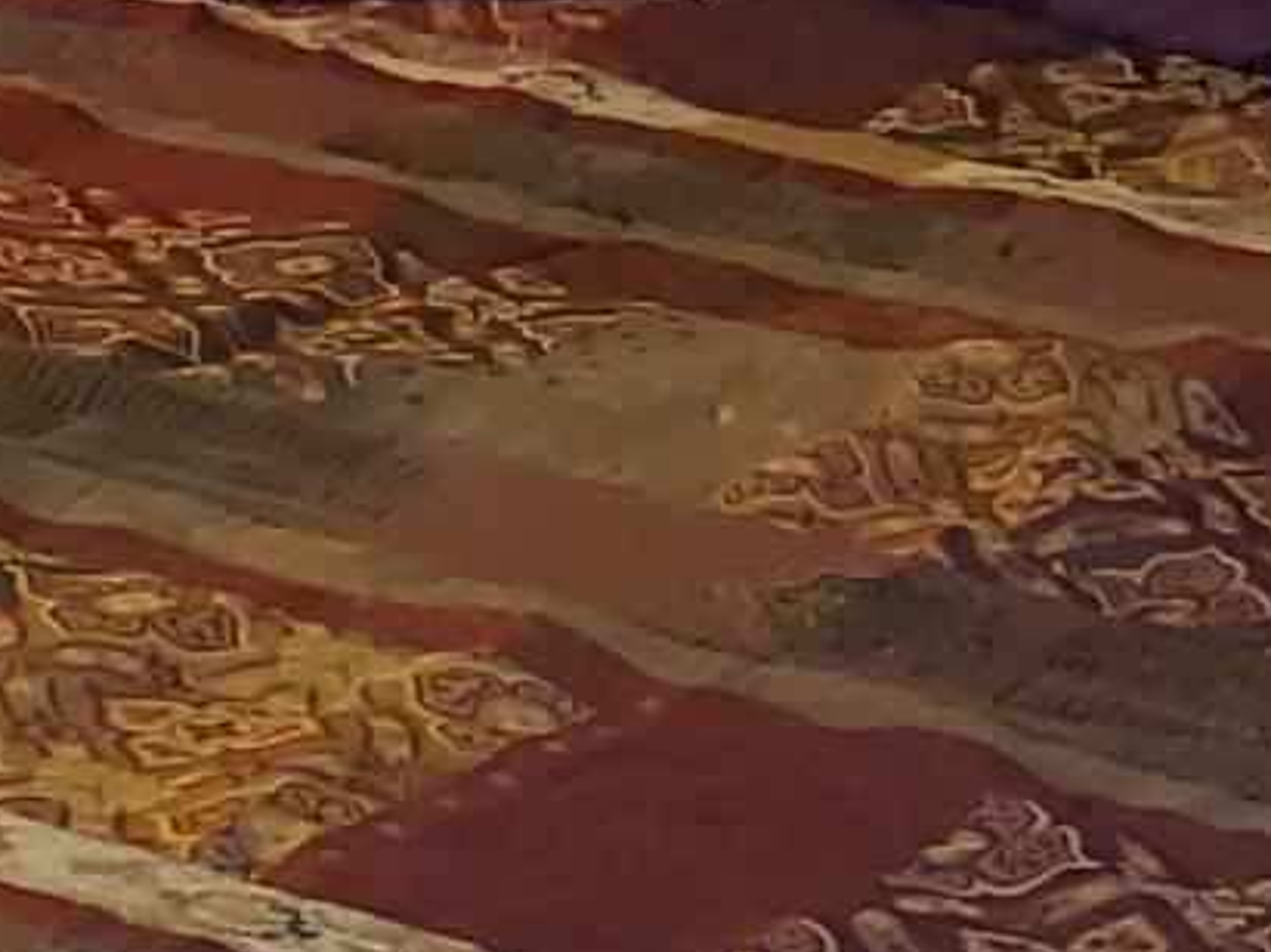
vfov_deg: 7.7
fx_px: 6974
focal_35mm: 190
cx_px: 609
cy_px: -396
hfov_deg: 10.4
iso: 125
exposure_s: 1/16
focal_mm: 4.3
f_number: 1.5
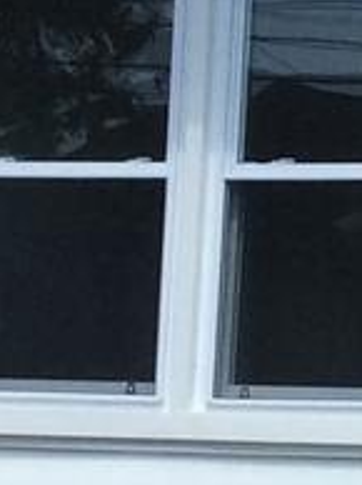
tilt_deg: +5.4
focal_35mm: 254
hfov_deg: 5.4
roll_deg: -0.8
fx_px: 3549
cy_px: 432
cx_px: 1145
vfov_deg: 7.8
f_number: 2.4
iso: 32
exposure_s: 1/1395
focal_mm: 3.3
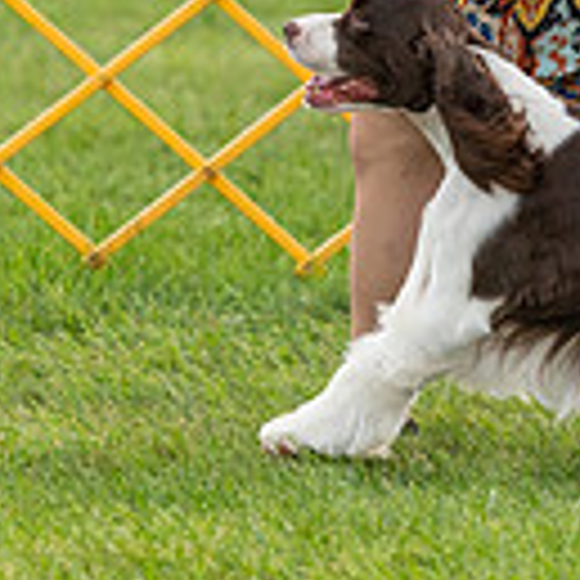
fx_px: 14464
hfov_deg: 2.3
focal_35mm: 763
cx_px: 589
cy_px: -187
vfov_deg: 2.3
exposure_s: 1/1000
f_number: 3.2
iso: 1000
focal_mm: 200
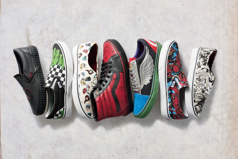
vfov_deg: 38.9
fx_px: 225
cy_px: 80
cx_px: 119
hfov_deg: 55.8
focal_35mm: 34
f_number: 11
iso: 200
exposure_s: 1/200
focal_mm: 34
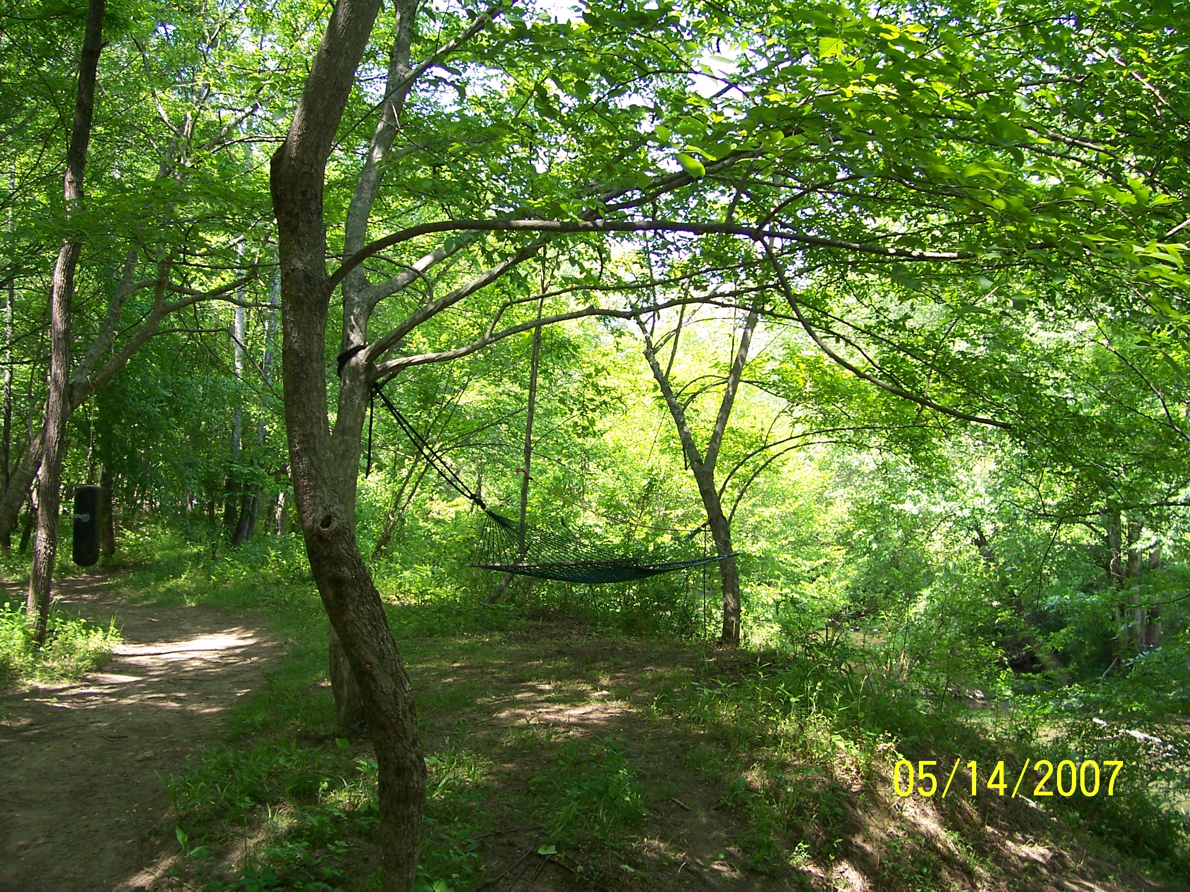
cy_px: 446
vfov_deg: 41.8
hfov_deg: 54.0
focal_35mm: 34
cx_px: 595
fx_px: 1169
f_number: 2.7
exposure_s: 1/125
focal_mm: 5.6
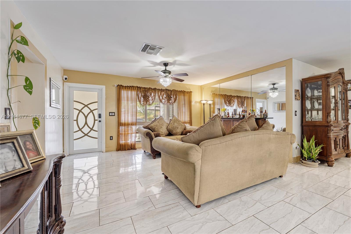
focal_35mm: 14
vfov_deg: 81.2
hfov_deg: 104.3
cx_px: 176
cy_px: 117
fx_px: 136
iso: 100
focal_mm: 14
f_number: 8
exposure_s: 1.6
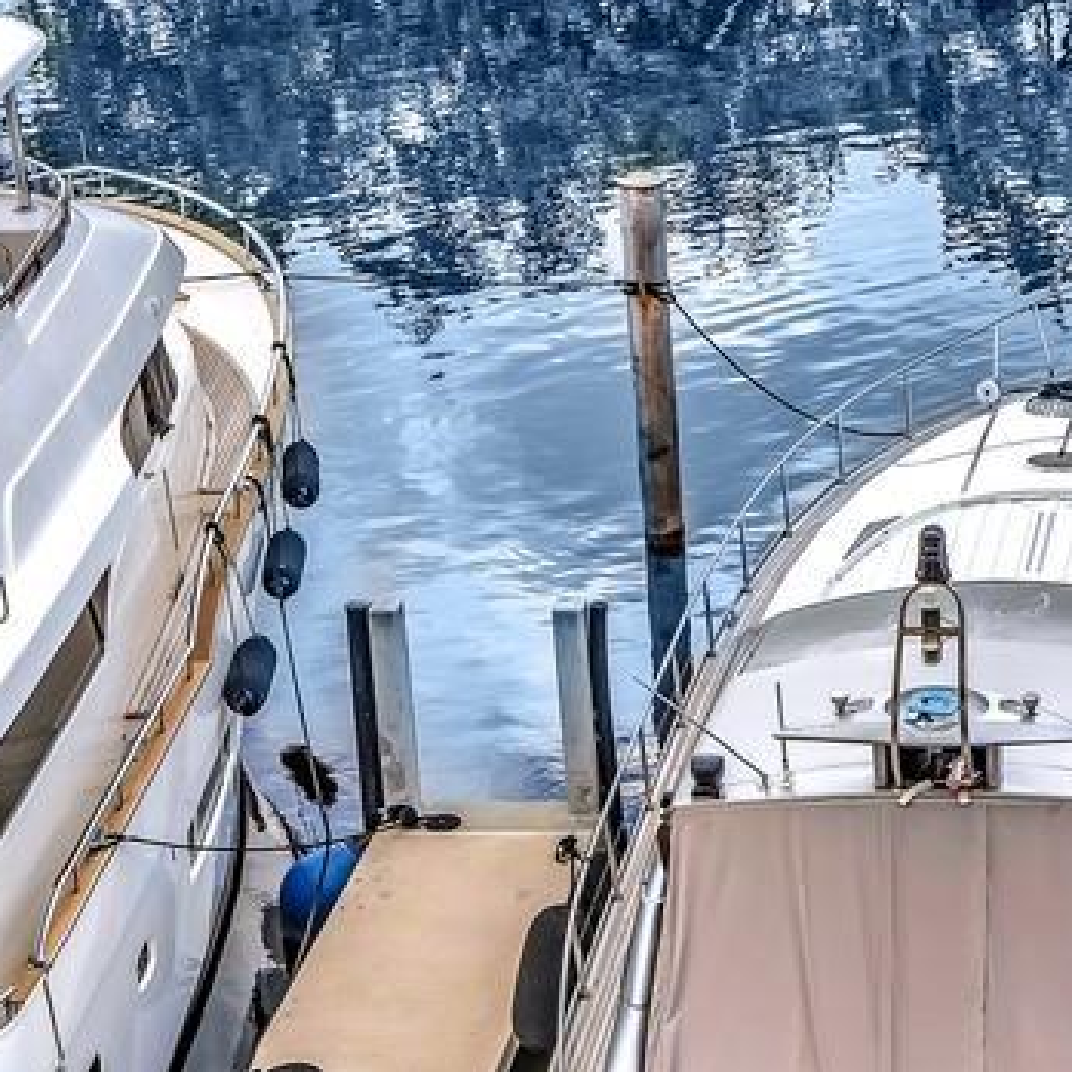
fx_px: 3959
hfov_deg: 14.9
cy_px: 754
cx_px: 1256
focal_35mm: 113
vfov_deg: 15.4
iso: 200
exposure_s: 1/320
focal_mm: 29
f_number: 8
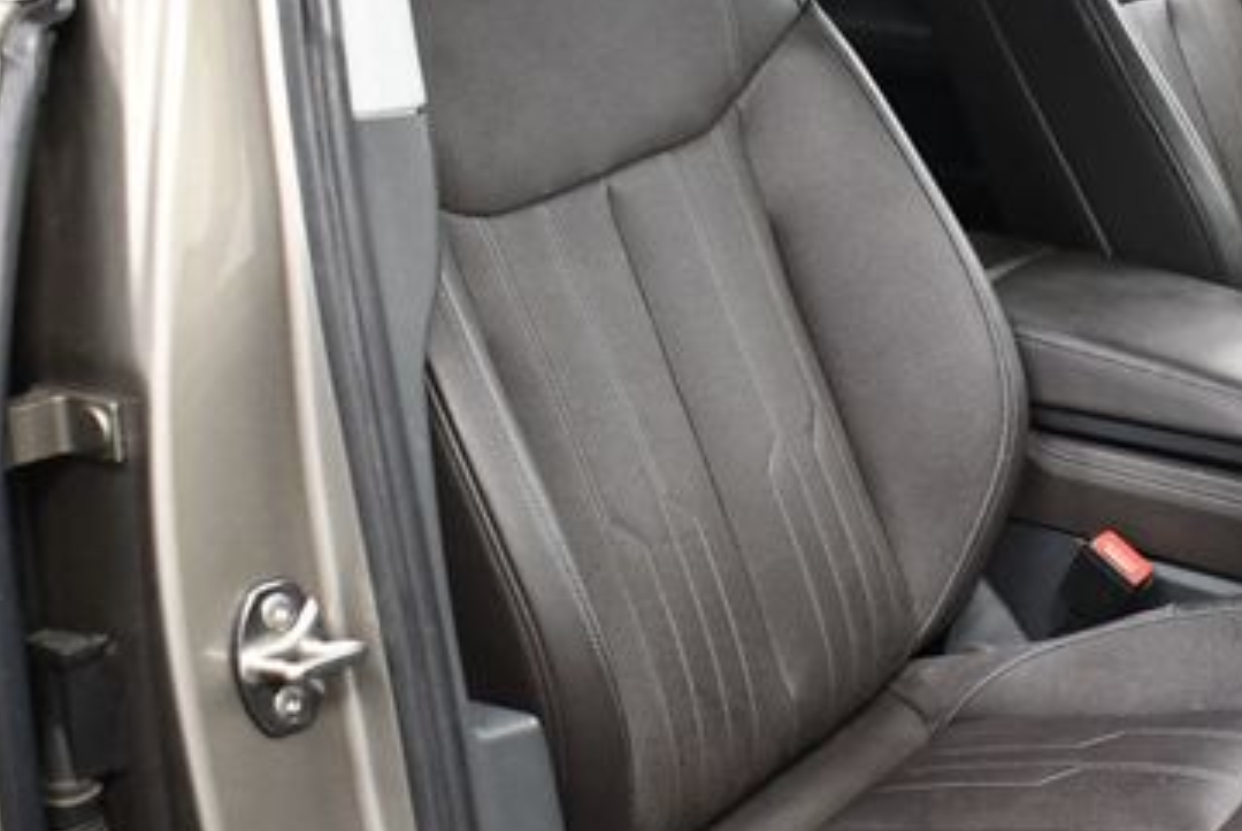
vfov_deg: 21.3
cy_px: 372
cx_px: 932
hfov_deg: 30.8
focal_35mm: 64
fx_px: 2211
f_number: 3.5
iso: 3200
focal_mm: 18
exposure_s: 1/125
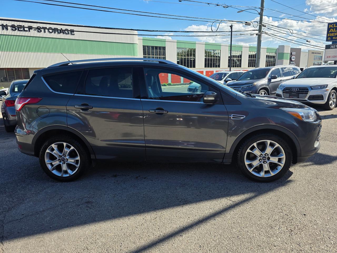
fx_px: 224
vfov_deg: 58.9
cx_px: 168
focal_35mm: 23
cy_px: 126
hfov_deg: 73.9
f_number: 1.7
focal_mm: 6.3
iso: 40
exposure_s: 1/1614
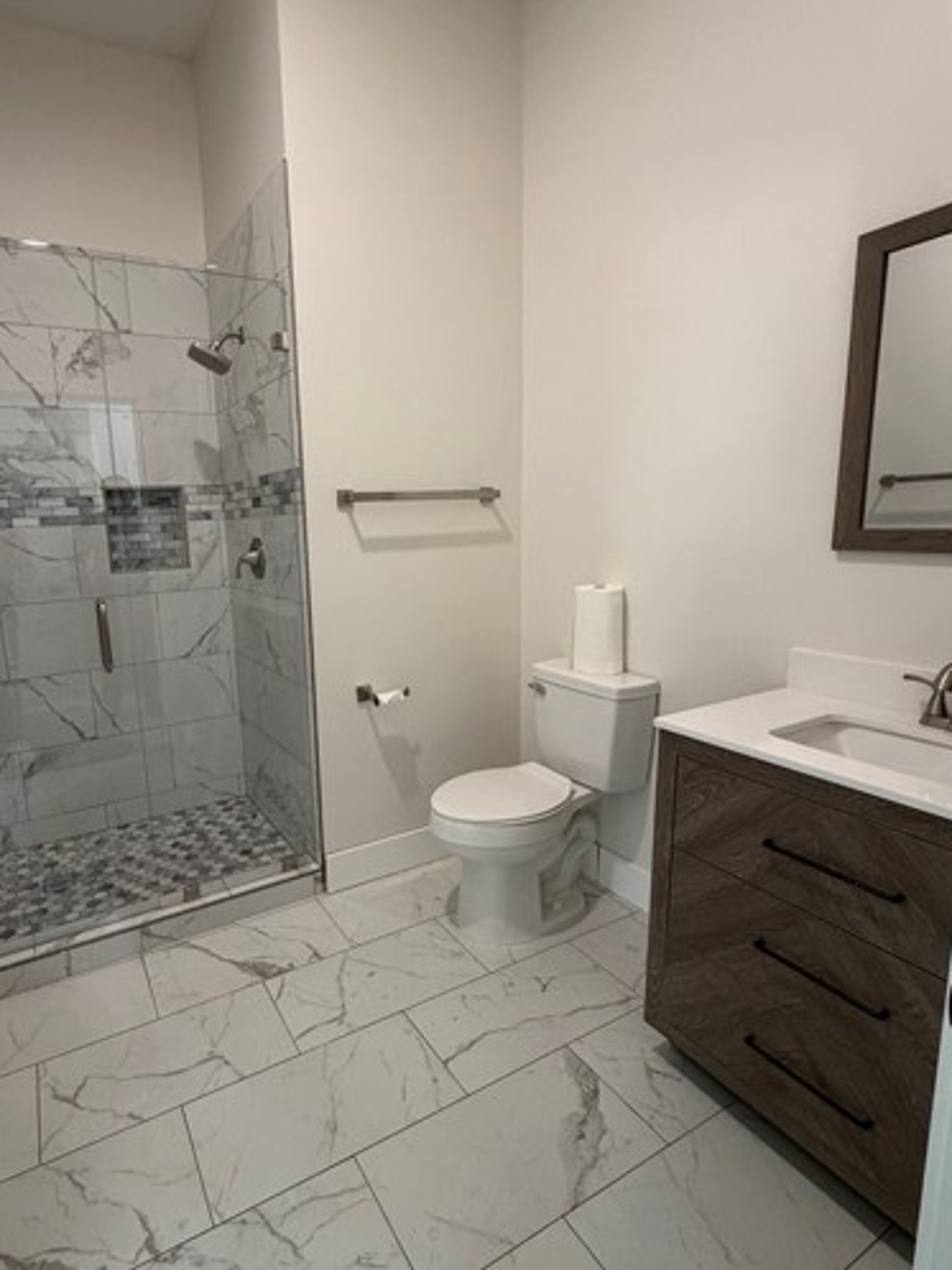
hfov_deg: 70.4
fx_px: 661
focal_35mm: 18
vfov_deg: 87.8
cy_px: 635
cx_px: 357
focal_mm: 2.22
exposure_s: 1/60
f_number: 2.2
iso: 250
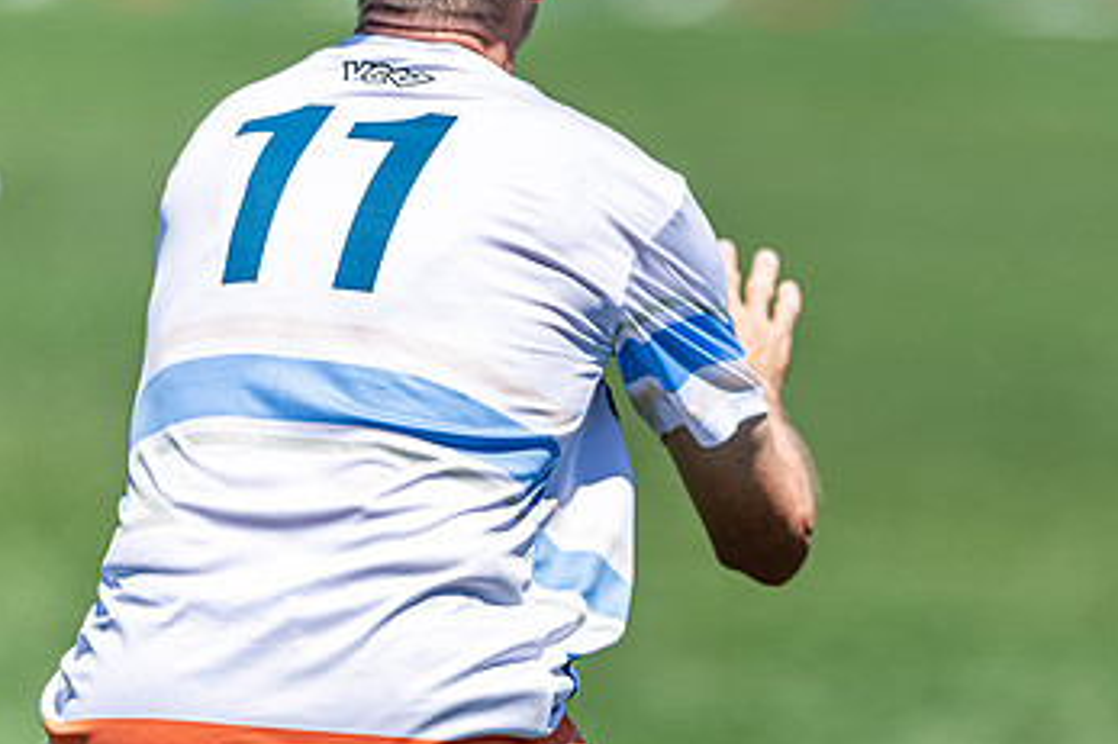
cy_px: 317
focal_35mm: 669
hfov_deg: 3.1
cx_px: 825
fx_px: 20765
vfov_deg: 2.1
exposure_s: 1/2500
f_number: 2.8
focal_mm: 400
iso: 100
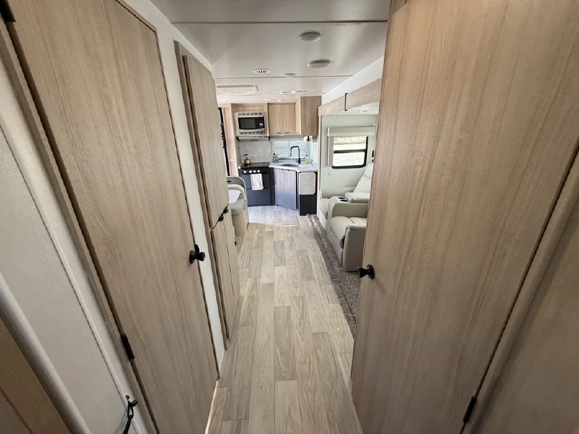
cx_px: 290
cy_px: 217
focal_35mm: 14
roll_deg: +2.0
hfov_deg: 102.1
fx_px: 234
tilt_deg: -20.8
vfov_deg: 85.7
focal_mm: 2.22
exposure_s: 1/99
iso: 160
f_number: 2.2
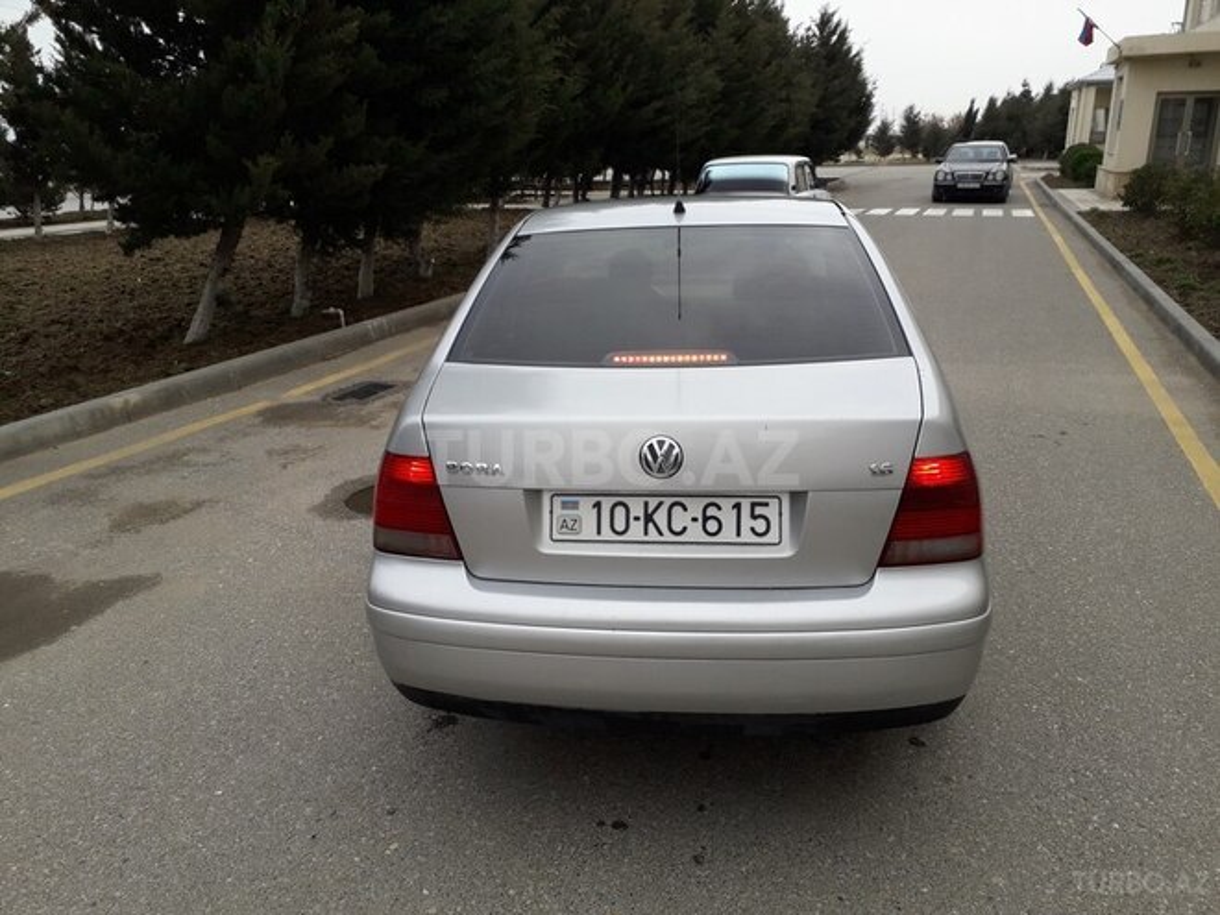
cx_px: 610
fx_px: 952
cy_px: 458
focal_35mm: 27
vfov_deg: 51.4
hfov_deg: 65.3
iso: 40
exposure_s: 1/1026
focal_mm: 3.6
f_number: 1.9
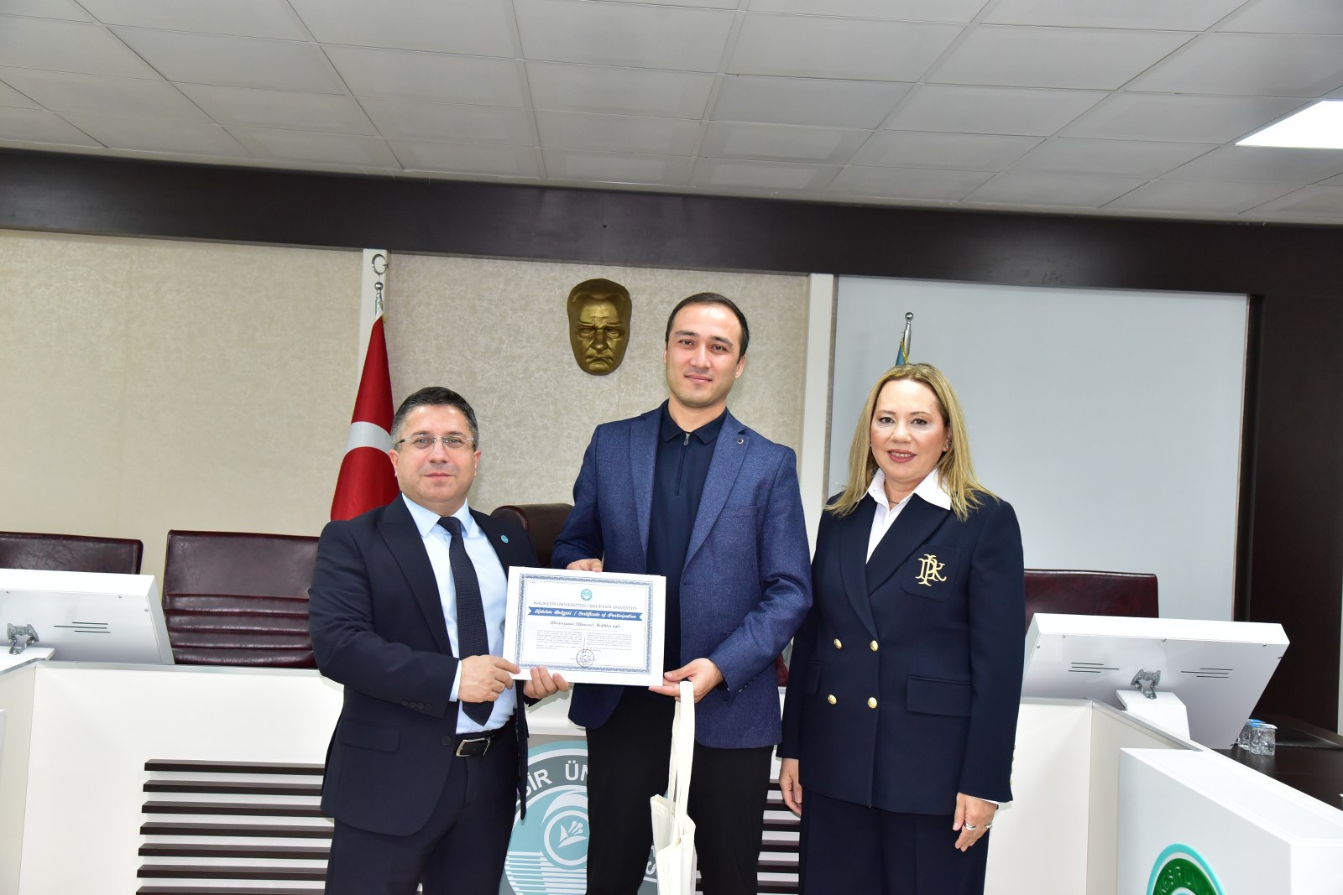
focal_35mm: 38
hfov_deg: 50.7
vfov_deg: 35.1
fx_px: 1418
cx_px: 672
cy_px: 448
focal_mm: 38
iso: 2200
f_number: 5.6
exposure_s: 1/200
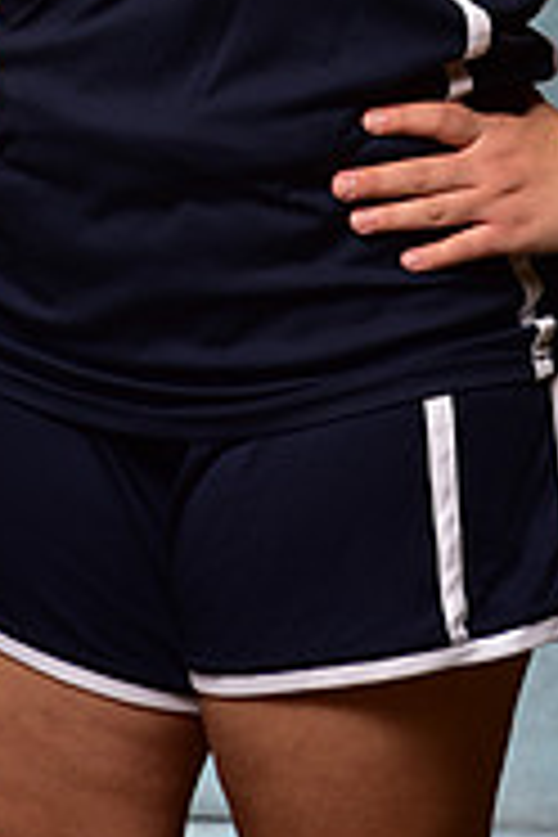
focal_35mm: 218
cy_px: -351
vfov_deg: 9.2
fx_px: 5068
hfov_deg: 6.3
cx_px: 191
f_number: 5
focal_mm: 70
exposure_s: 1/200
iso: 100
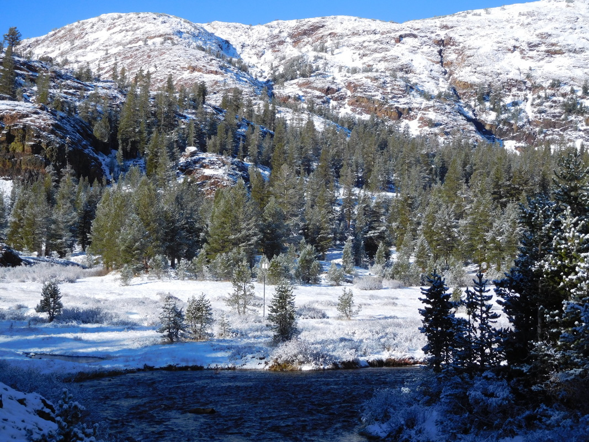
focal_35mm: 70
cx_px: 294
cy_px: 221
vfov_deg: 21.0
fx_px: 1191
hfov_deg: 27.8
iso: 125
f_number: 4.5
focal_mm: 12.5
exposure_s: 1/800
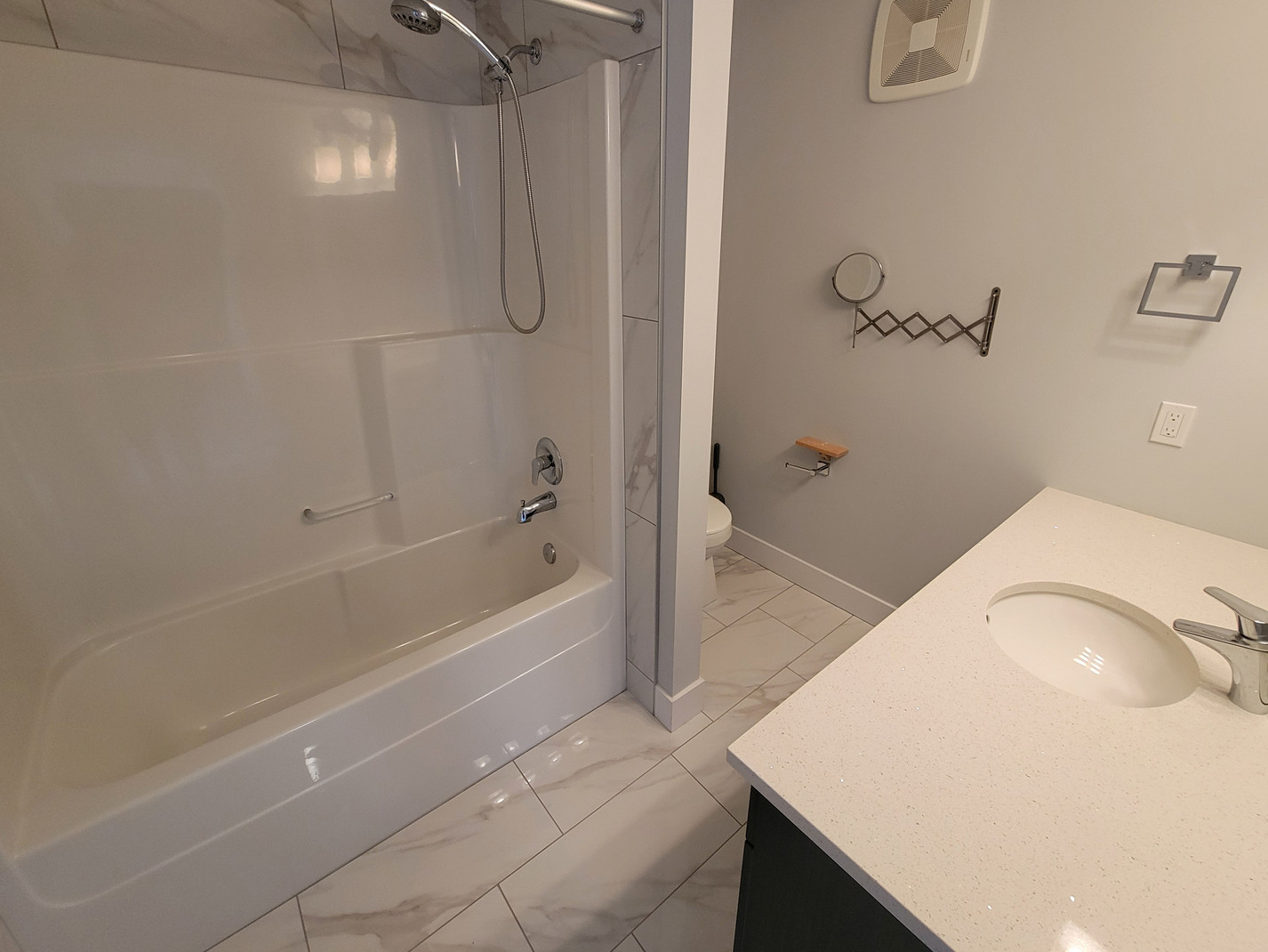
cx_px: 639
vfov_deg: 85.6
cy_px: 442
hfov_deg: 102.1
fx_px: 513
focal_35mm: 14
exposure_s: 1/60
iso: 250
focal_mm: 2.2
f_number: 2.2
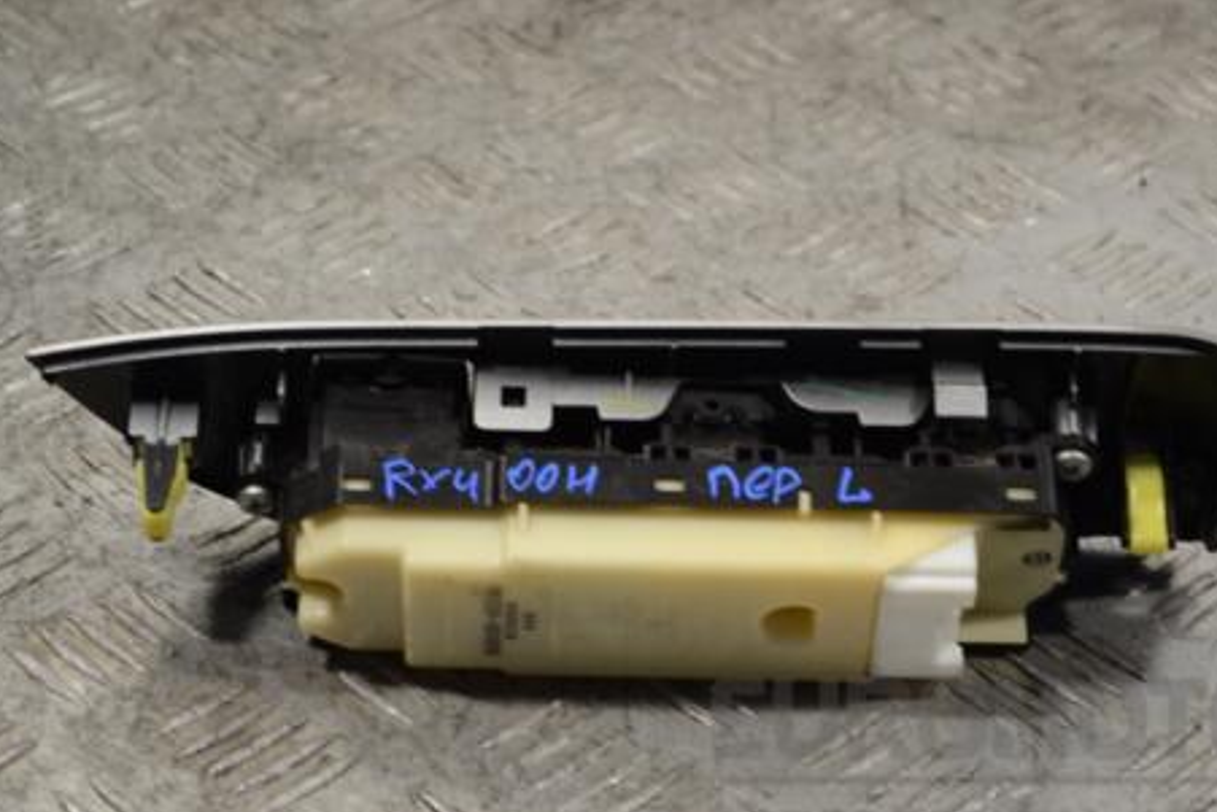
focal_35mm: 110
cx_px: 661
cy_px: 359
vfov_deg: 12.5
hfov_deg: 18.6
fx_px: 3708
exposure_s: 1/30
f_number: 5.6
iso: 180
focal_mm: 55
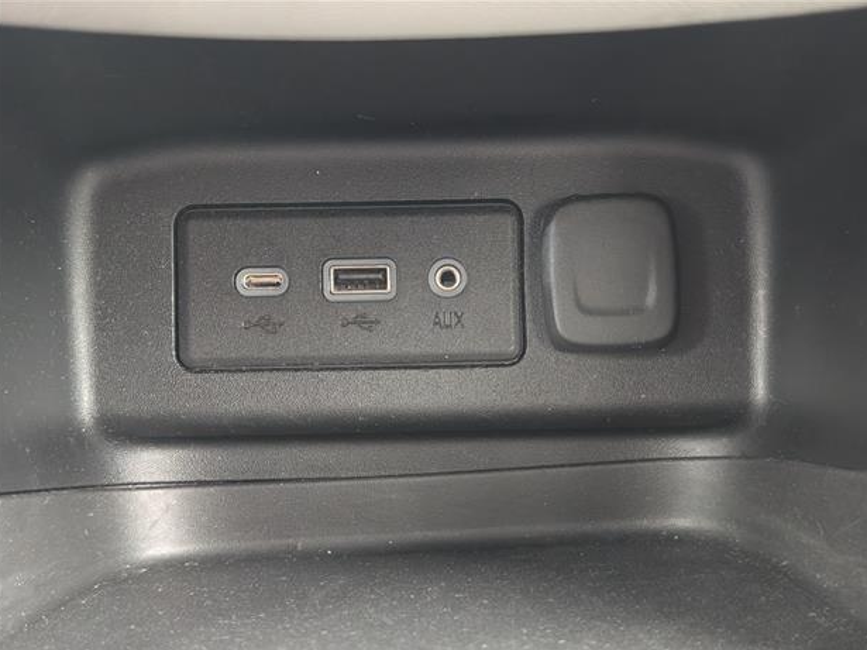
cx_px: 443
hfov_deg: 37.5
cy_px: 337
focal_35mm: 51
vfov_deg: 28.5
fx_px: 1277
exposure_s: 1/164
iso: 1118
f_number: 1.68
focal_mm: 6.9
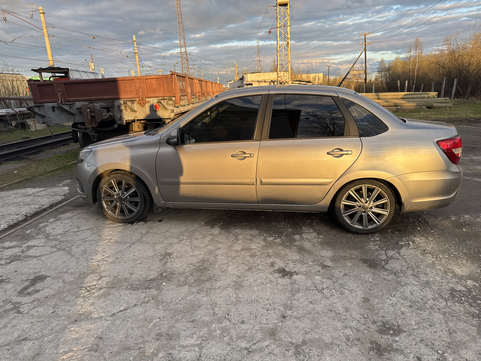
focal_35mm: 24
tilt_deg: -14.6
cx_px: 240
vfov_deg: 56.8
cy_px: 180
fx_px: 333
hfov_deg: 71.6
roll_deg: +3.8
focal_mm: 6.76
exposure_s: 1/470
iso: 80
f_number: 1.78
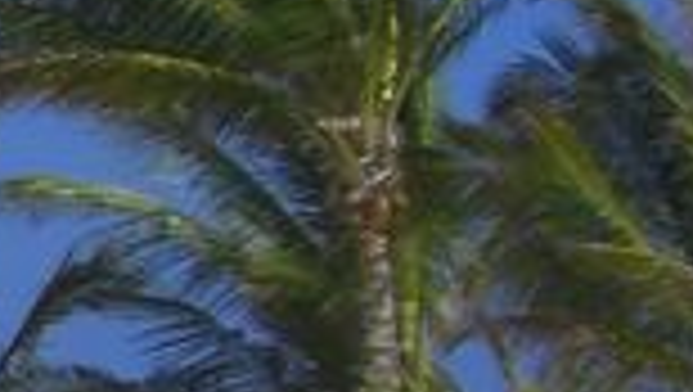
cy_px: 288
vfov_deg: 4.4
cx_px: -1008
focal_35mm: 275
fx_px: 5059
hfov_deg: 7.3
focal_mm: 6.2
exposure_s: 1/320
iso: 64
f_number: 8
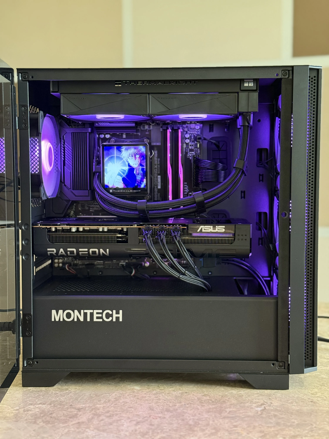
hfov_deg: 30.3
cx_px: 164
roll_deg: -0.1
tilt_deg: -3.6
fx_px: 608
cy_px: 220
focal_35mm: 48
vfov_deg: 39.7
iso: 320
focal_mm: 6.76
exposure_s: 1/40
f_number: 1.78
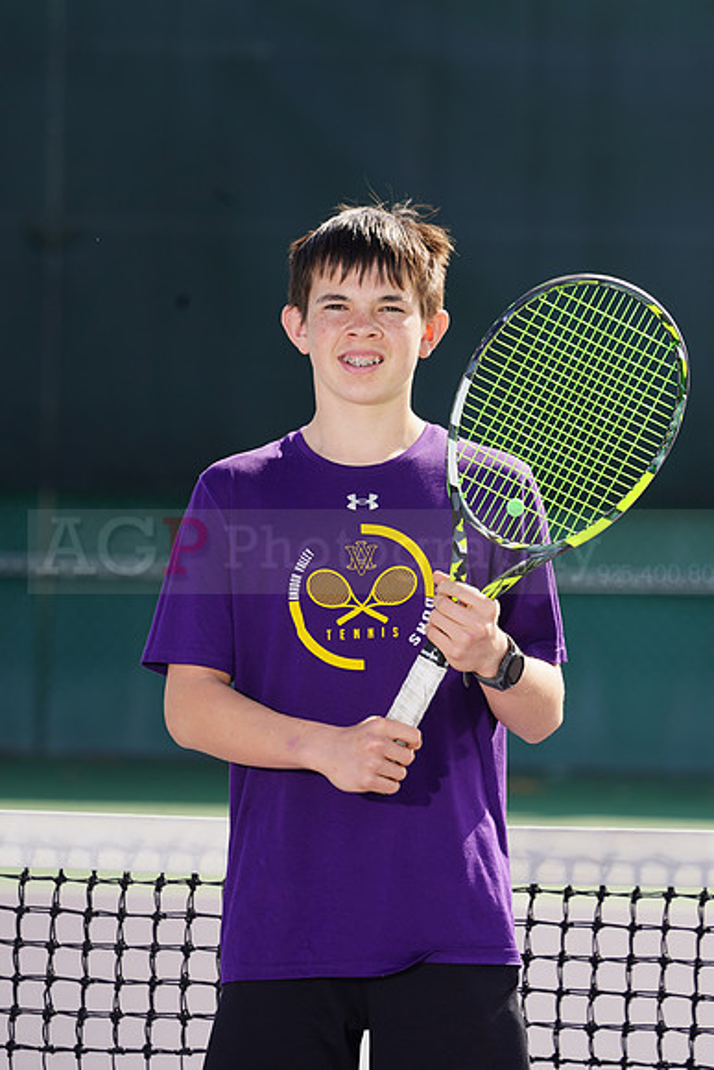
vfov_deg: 6.9
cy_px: 535
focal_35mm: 297
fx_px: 8830
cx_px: 357
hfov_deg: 4.6
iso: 100
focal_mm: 297
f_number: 7.1
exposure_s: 1/250
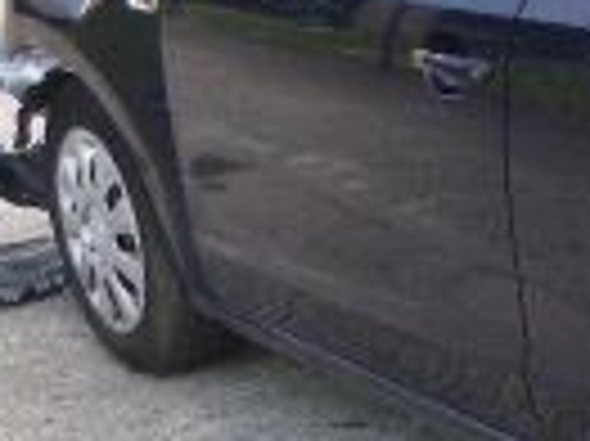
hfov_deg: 14.5
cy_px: 158
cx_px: 1018
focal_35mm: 122
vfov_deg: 12.1
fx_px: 2077
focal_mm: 4.5
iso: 100
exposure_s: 1/125
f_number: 3.9
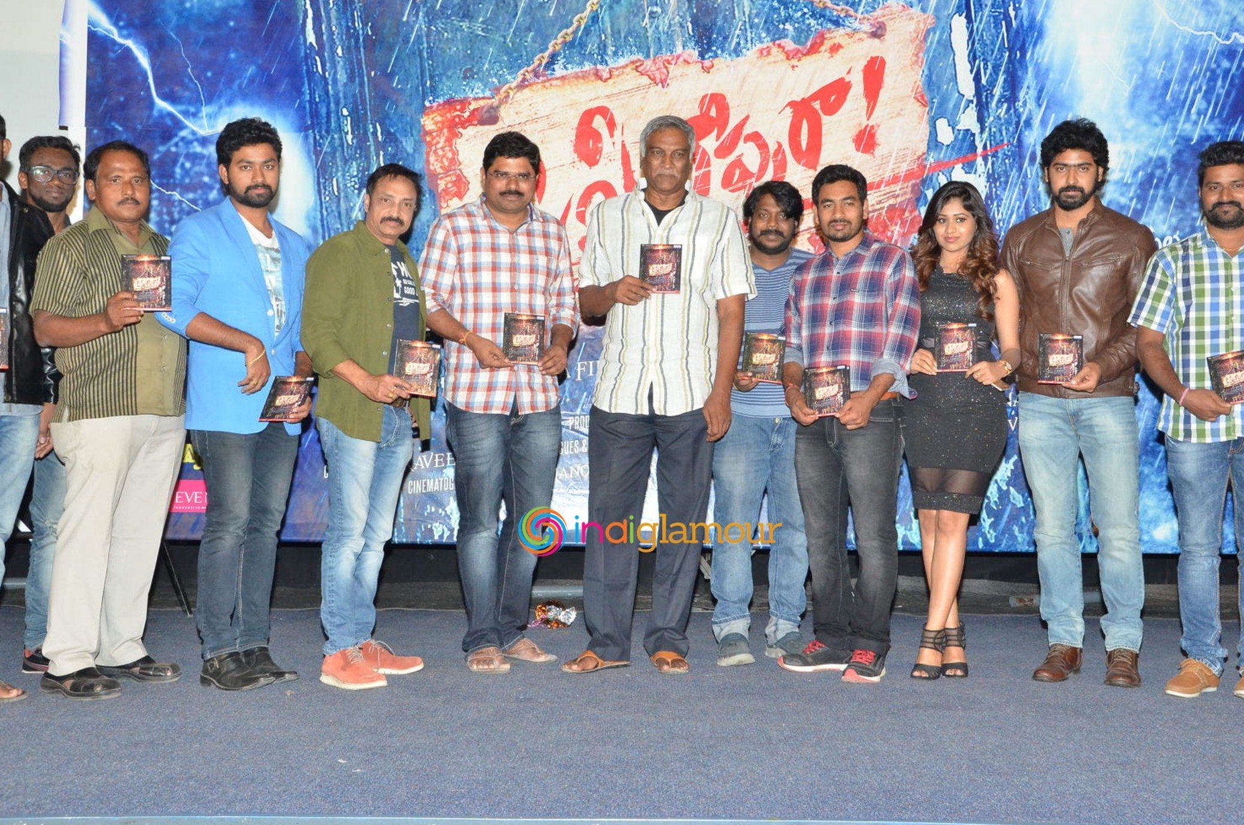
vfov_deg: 27.4
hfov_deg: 40.4
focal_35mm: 49
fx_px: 1690
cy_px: 383
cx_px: 649
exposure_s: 1/125
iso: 2500
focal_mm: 30
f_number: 6.3
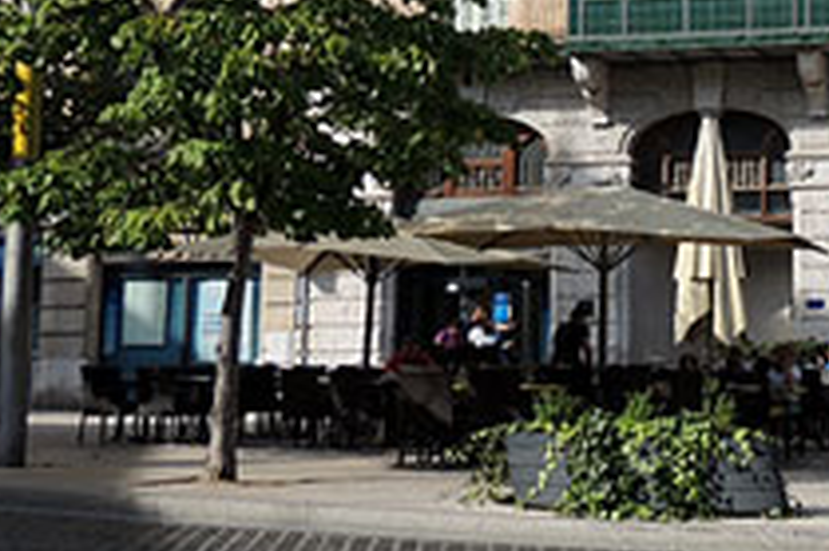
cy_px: 38
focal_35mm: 87
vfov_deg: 15.5
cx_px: 896
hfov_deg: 22.2
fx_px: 2002
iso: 100
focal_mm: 6.2
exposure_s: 1/1250
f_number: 3.3
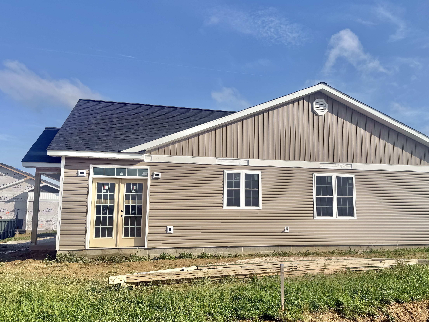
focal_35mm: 31
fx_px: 384
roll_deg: +0.3
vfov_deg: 45.4
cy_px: 173
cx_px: 262
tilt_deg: +6.0
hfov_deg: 57.8
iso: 80
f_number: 1.78
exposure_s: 1/6173
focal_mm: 6.76
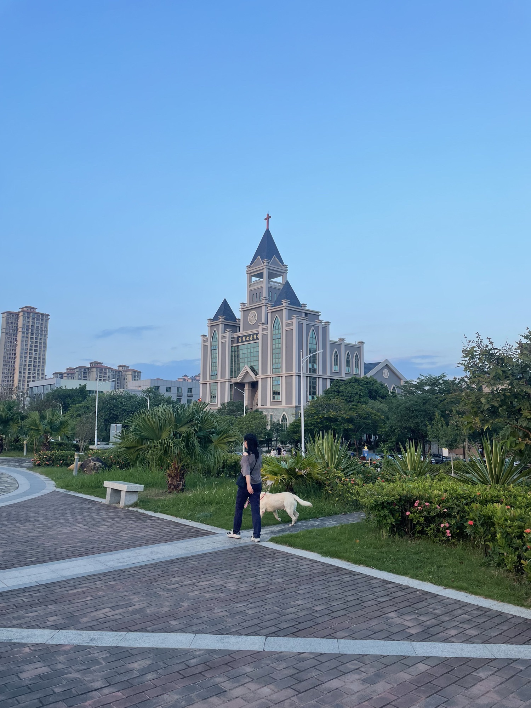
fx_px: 532
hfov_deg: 53.1
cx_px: 266
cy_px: 354
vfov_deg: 67.3
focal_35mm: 26
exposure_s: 1/380
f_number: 1.6
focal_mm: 4.2
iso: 32
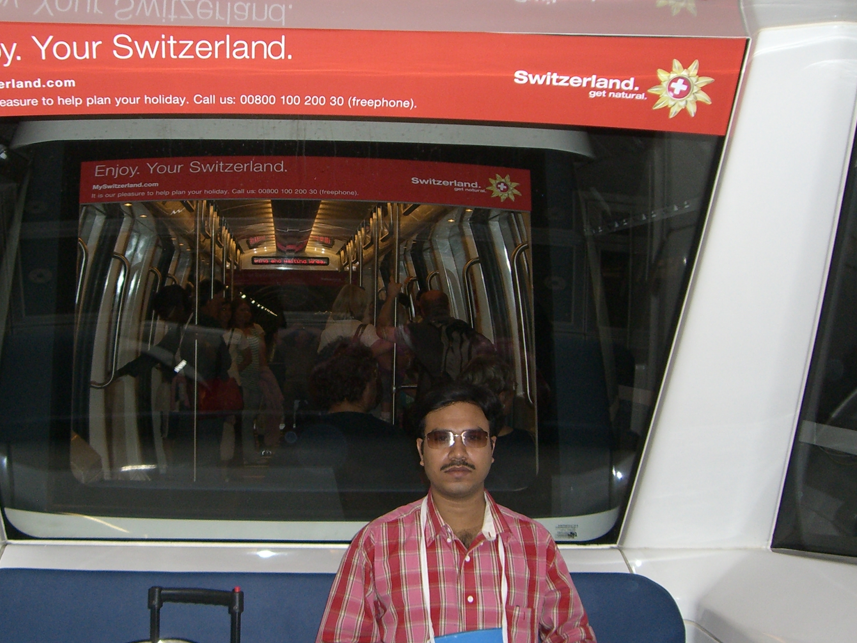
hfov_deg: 36.7
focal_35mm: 52
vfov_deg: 28.0
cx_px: 353
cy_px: 292
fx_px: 1287
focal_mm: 6.2
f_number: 2.7
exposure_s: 1/60
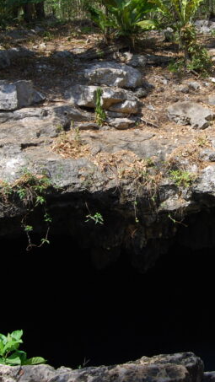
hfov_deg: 18.7
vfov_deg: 32.3
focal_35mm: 64
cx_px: 162
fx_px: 648
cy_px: 105
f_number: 6.3
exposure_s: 1/160
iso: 100
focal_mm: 18
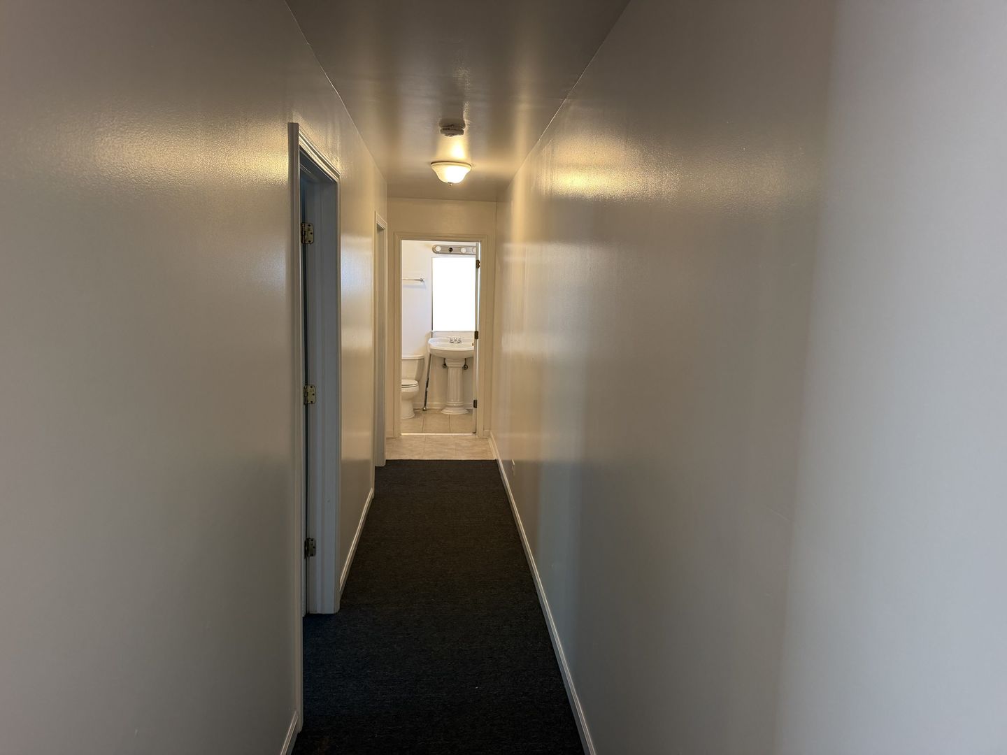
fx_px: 698
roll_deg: -0.5
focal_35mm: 24
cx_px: 504
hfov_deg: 71.6
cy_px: 378
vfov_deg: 56.8
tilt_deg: -7.2
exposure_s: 1/60
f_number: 1.78
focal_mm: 6.76
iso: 250
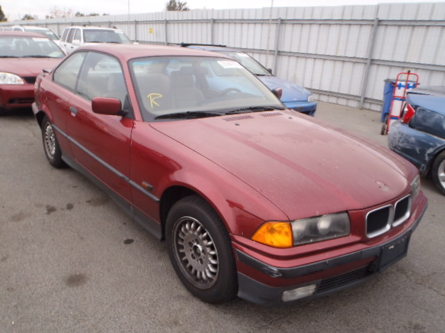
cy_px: 166
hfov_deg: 63.4
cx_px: 222
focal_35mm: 28
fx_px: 360
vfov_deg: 49.7
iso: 100
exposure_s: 1/60
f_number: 3.5
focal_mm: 5
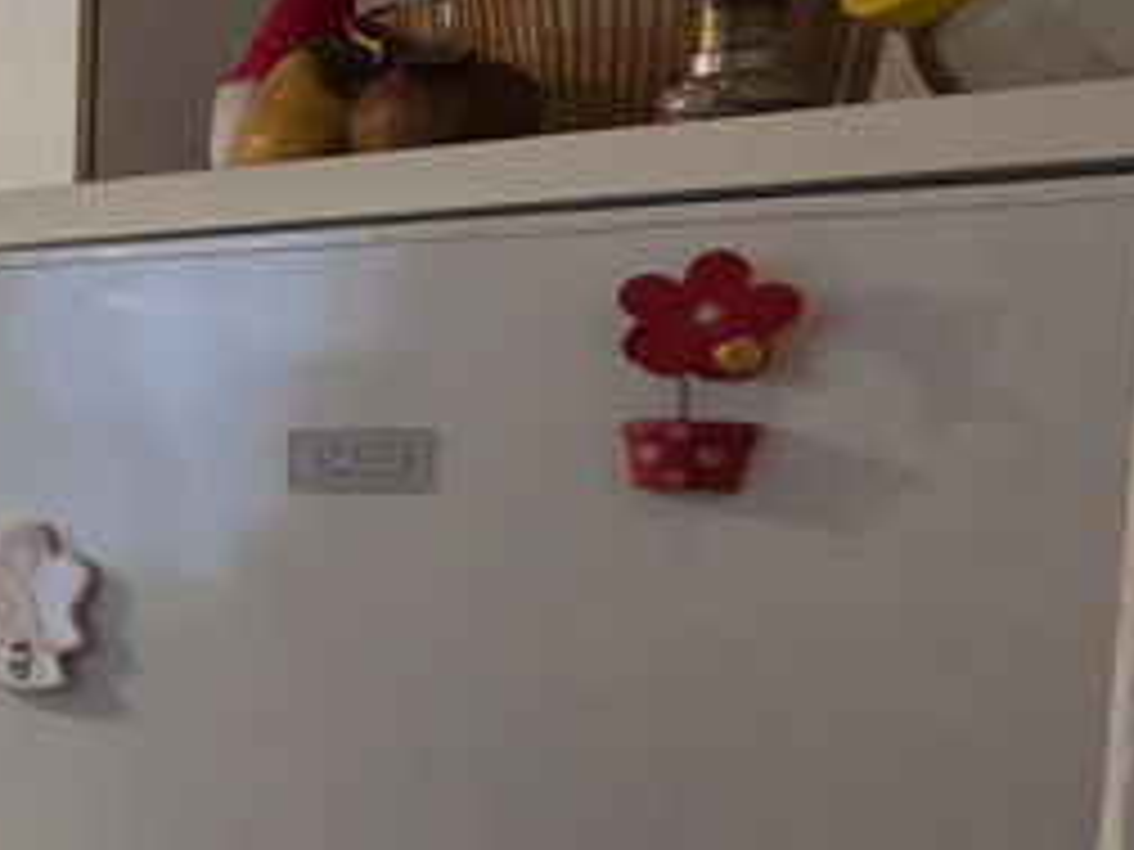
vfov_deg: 23.6
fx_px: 2031
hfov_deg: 17.9
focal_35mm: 62
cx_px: -1260
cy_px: 540
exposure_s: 1/50
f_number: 1.9
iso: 320
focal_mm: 2.2
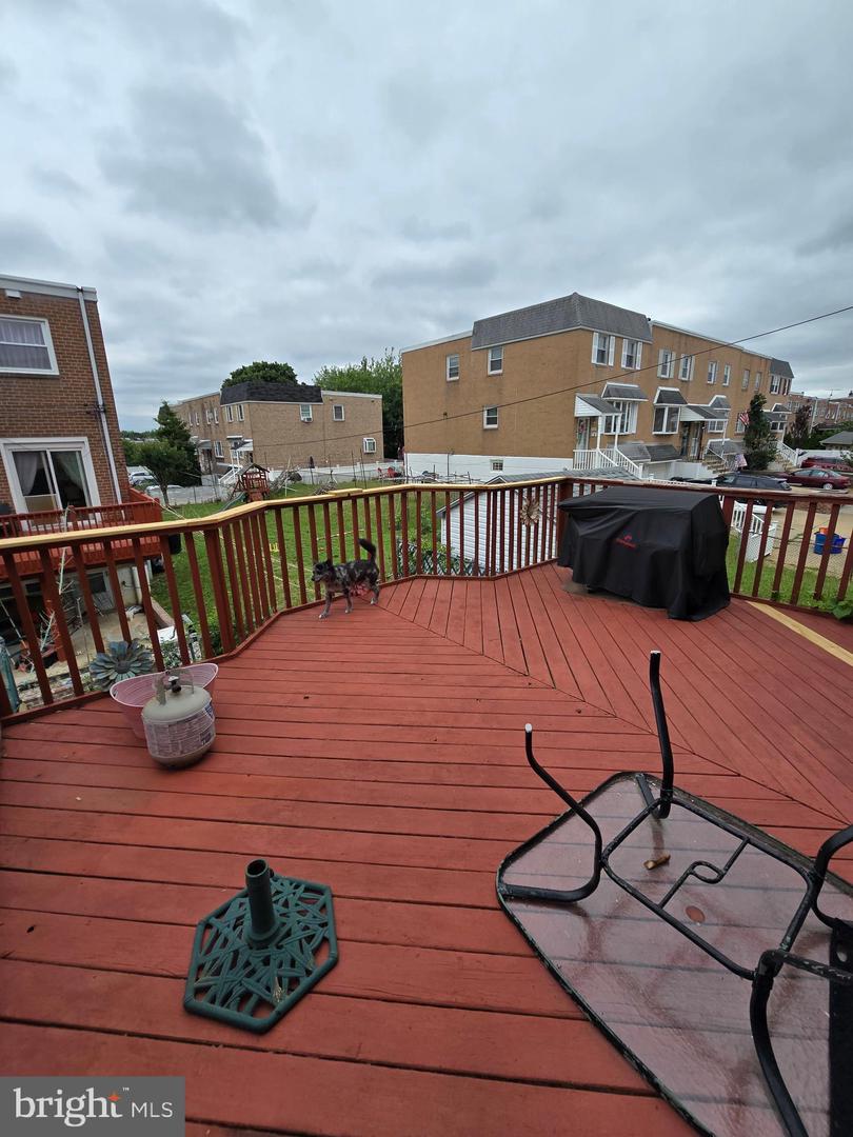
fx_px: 427
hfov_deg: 89.9
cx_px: 426
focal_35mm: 13
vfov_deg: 106.2
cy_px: 568
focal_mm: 2.2
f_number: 2.2
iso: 50
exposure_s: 1/1457
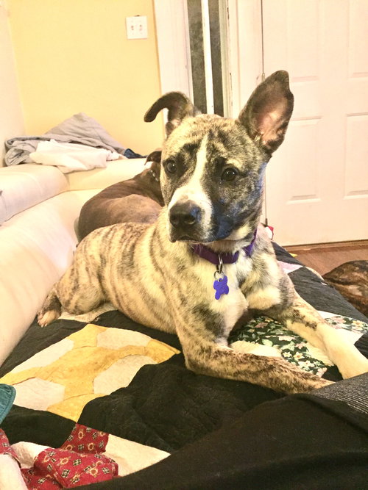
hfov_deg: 48.2
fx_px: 411
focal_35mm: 29
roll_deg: +4.7
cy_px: 245
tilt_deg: -13.1
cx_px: 184
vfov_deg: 61.7
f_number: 2.2
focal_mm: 4.15
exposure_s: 1/15
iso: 500
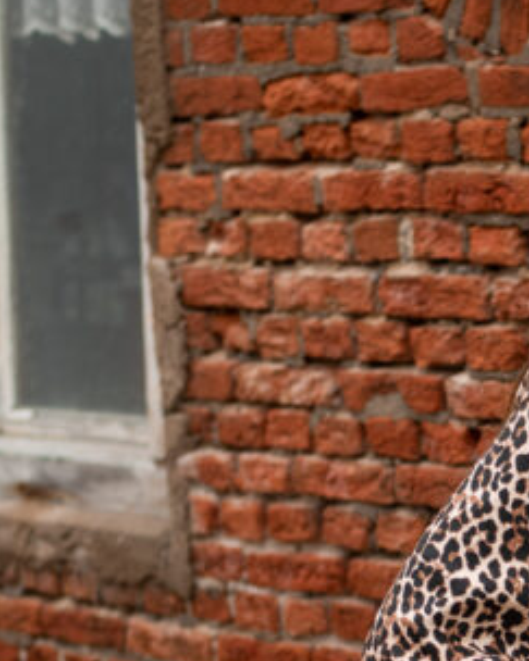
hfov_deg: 9.6
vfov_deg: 11.9
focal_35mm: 158
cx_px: 740
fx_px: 3094
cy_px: 791
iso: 400
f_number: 2.5
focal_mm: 50
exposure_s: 1/800
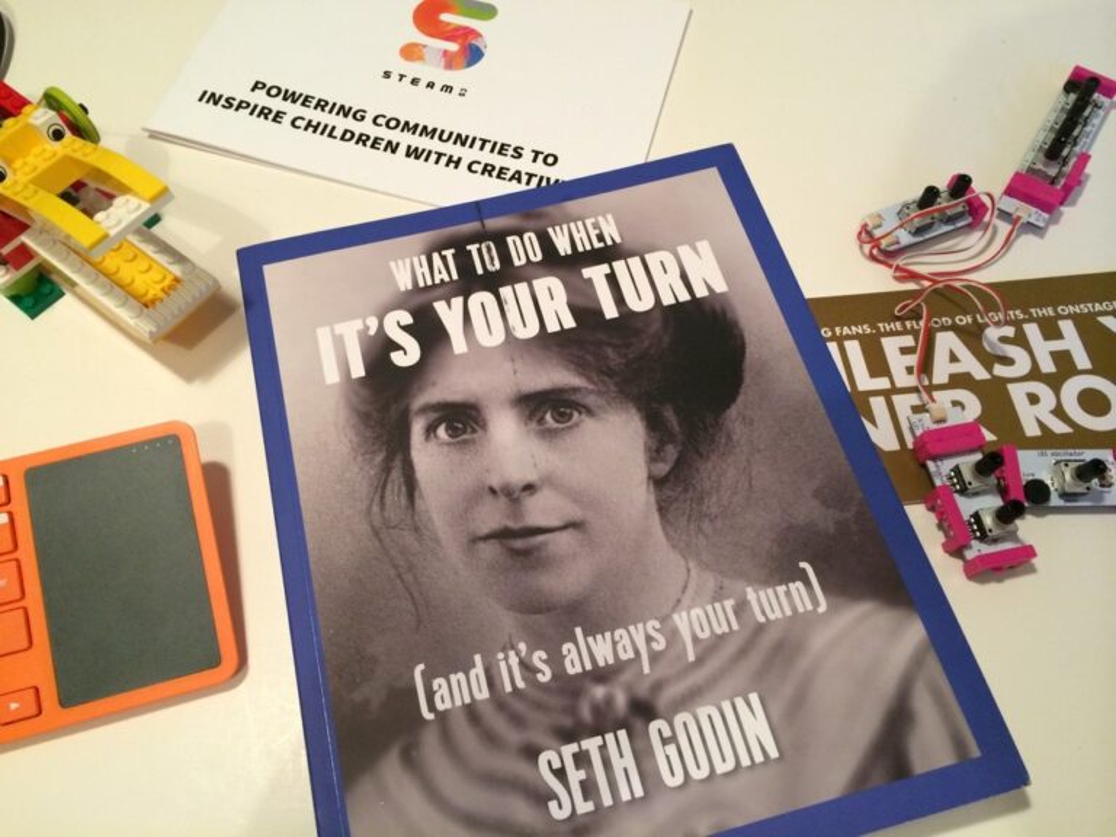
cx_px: 558
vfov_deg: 46.8
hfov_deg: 60.0
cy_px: 418
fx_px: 967
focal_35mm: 30
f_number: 2.2
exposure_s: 1/33
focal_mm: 4.12
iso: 200
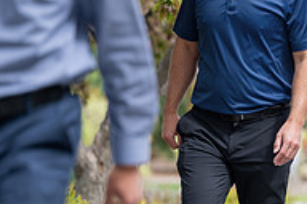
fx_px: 3087
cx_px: 403
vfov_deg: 3.8
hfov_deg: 5.7
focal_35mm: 362
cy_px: 95
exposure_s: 1/1600
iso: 320
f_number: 2.8
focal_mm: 120
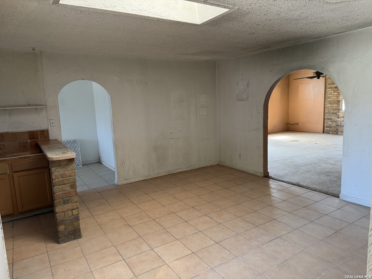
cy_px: 140
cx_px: 186
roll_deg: +3.2
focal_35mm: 24
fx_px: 258
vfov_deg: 56.8
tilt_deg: -9.2
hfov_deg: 71.6
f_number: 1.78
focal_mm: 6.76
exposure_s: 1/66
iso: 200
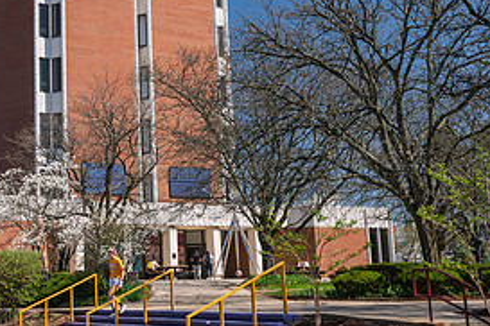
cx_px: 66
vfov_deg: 19.9
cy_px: 105
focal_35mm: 68
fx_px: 925
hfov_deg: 28.7
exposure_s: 1/320
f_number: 6.3
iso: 320
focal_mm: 32
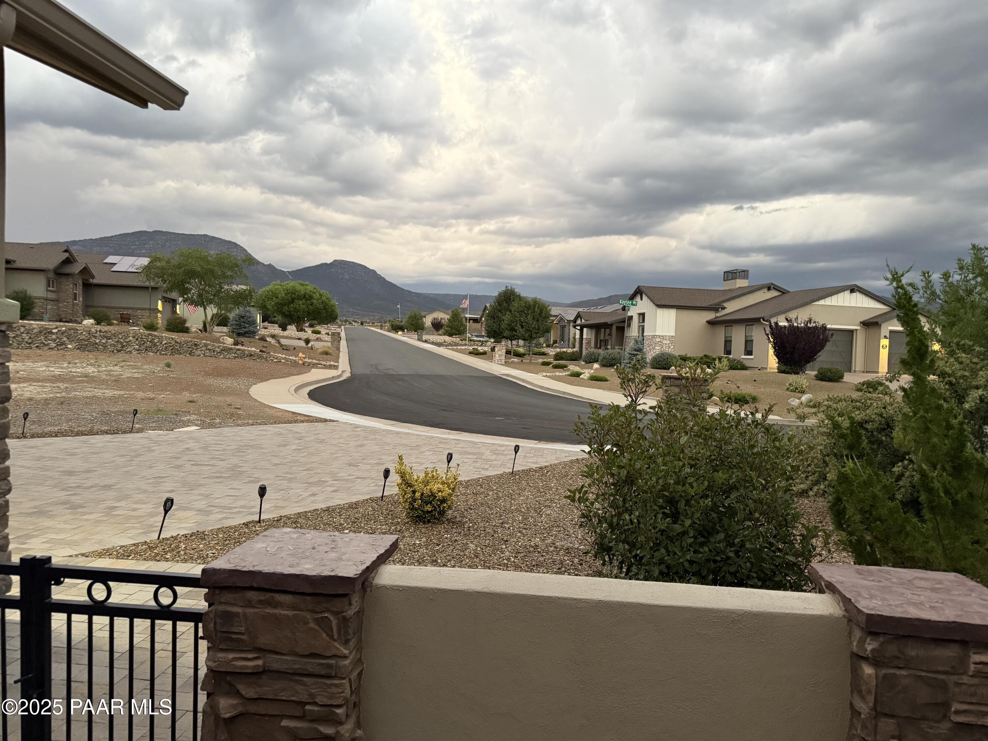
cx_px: 494
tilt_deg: -2.1
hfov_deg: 71.6
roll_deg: -2.5
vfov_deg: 56.8
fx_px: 685
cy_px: 370
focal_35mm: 24
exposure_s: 1/60
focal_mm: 6.76
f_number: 1.78
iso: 640
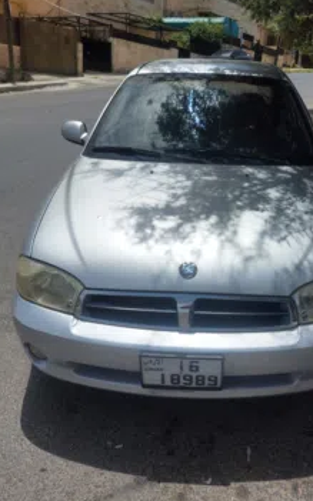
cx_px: 203
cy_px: 244
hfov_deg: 42.6
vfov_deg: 64.7
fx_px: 396
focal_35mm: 29
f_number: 1.8
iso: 25
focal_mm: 5.23
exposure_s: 1/3235
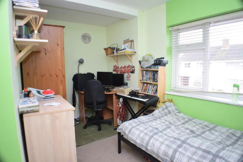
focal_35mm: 27
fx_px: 182
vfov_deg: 48.0
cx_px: 122
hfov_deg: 67.4
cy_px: 81
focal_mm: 18
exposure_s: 1/60
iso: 560
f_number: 4
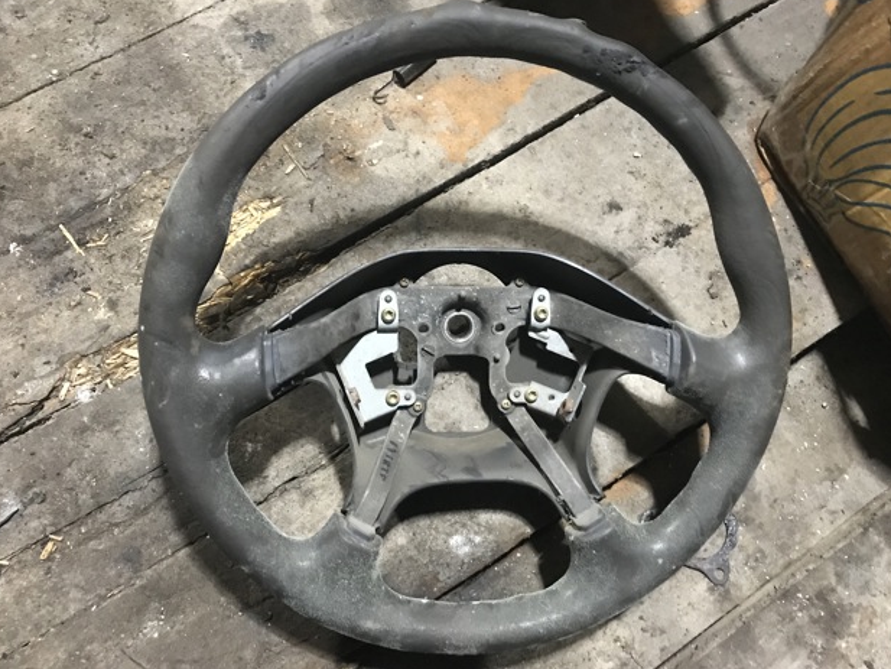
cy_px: 327
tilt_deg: -72.5
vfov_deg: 48.2
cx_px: 446
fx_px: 747
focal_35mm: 29
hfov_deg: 61.6
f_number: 1.8
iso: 100
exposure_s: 1/6
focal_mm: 3.99
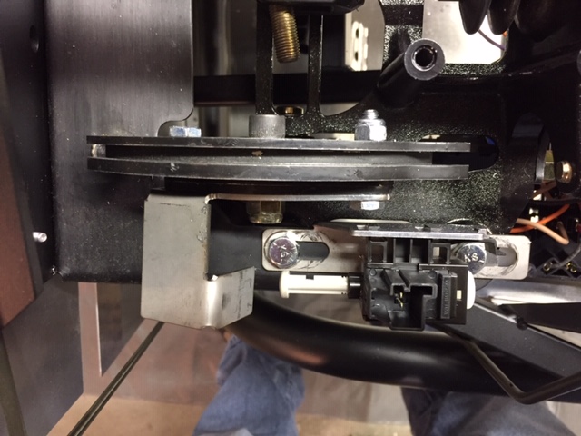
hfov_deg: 61.7
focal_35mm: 29
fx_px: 487
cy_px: 218
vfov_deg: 48.2
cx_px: 290
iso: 250
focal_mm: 4.15
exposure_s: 1/20
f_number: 2.2
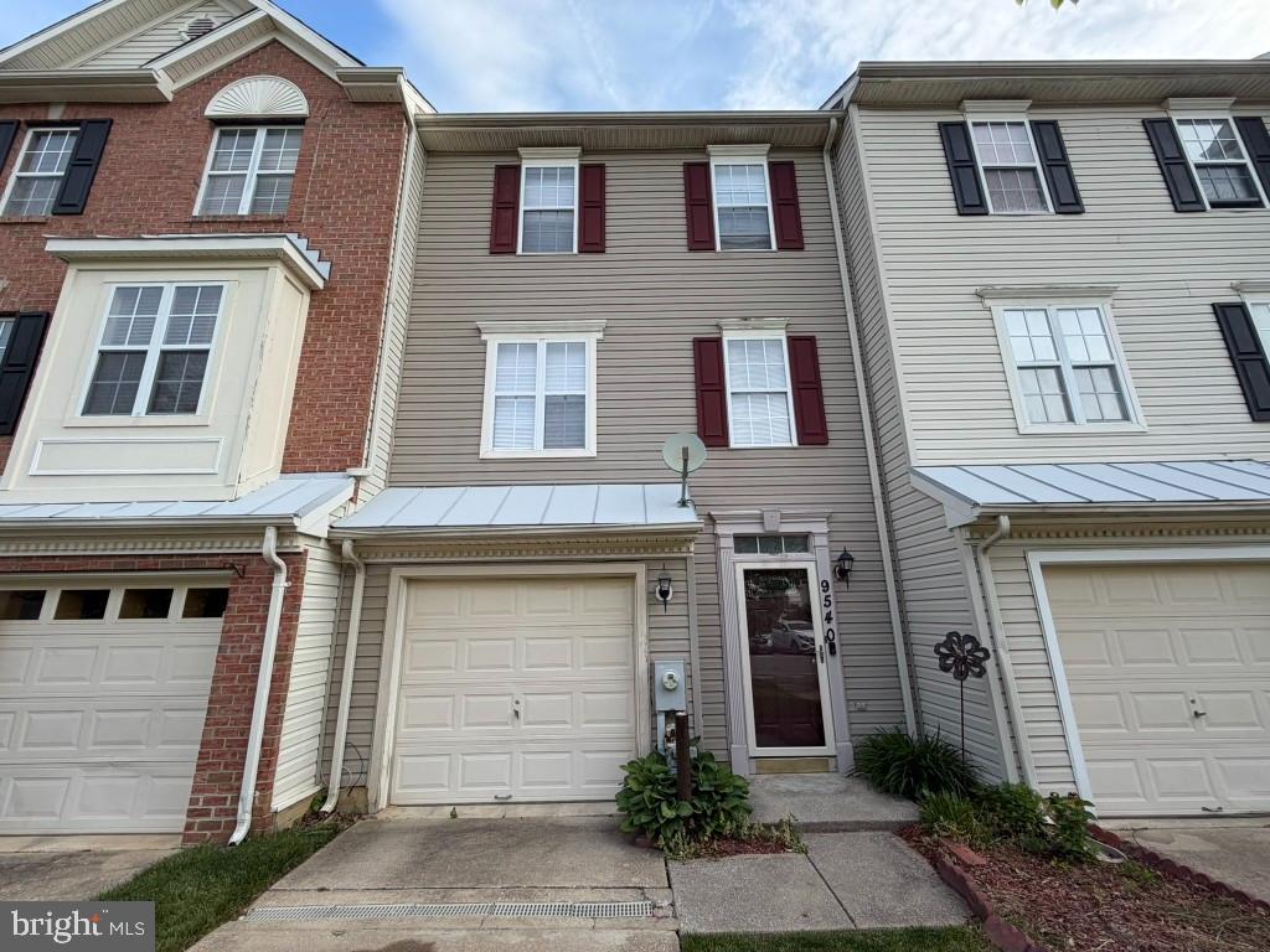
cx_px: 635
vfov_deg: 85.7
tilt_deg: +14.0
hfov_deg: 102.1
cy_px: 476
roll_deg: +1.6
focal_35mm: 14
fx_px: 514
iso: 40
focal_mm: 2.22
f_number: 2.2
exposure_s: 1/613
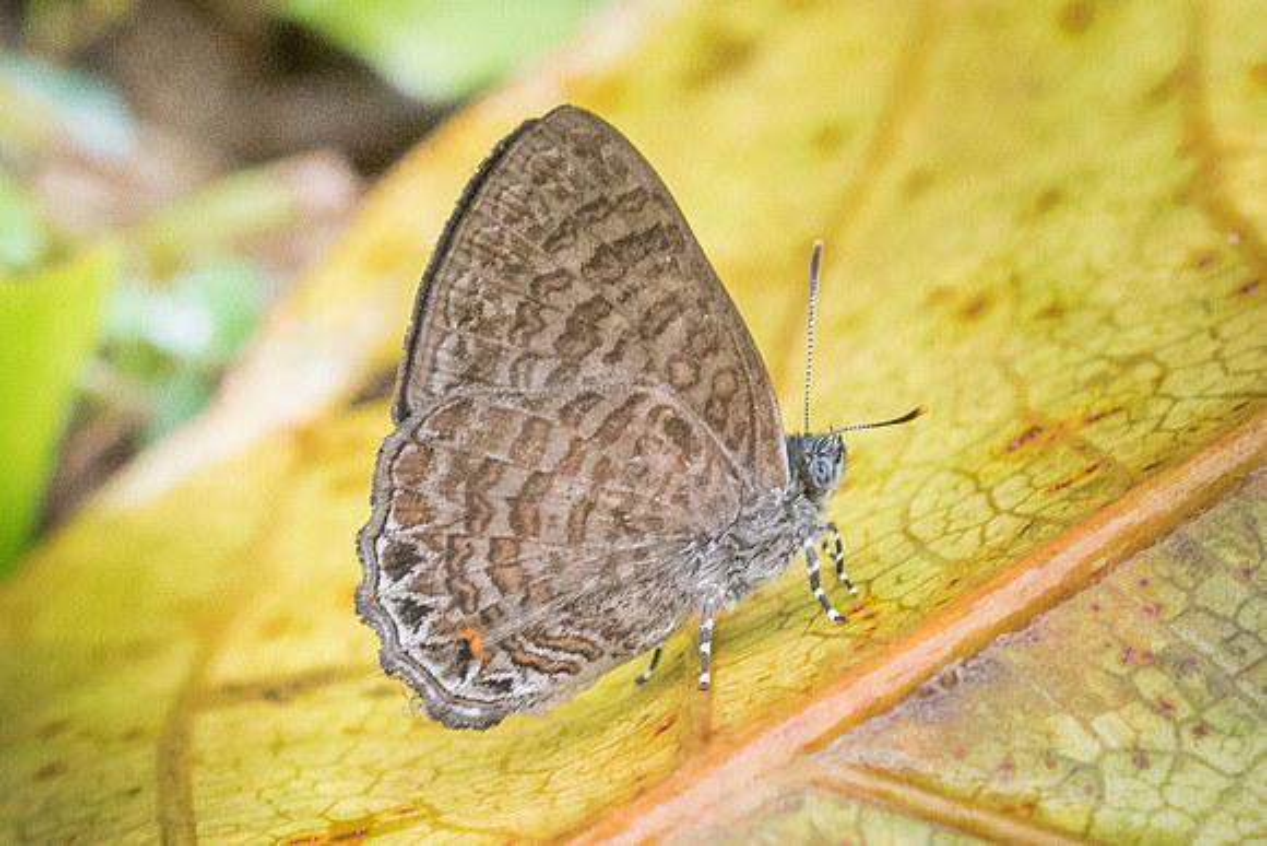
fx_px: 26905
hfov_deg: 2.7
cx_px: 663
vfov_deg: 1.8
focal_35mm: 764
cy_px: 326
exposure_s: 1/800
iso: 800
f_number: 6.3
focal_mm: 150
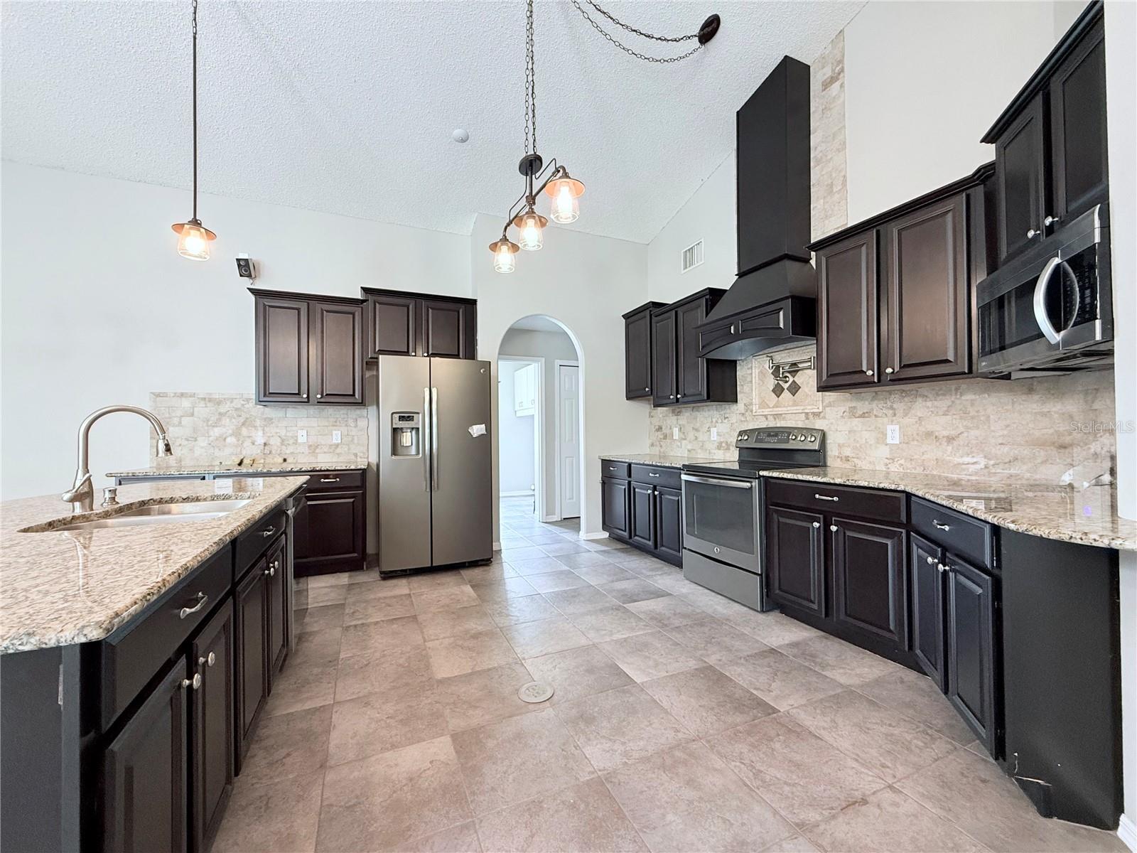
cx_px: 568
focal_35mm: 14
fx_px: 460
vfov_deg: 85.7
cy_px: 426
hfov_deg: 102.1
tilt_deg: +0.9
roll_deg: +0.2
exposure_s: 1/60
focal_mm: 2.22
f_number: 2.2
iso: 250
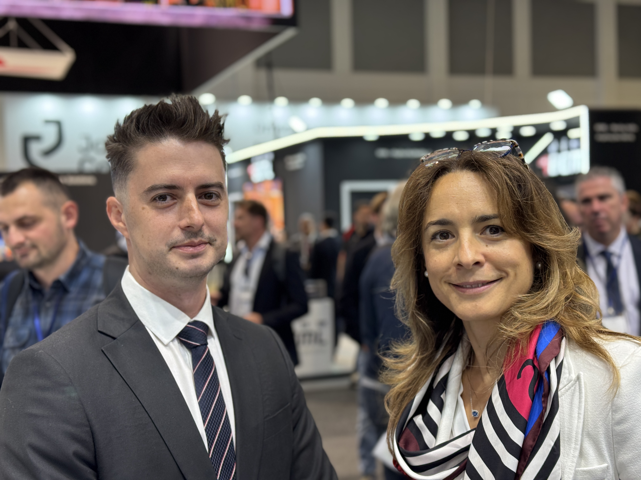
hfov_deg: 39.7
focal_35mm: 48
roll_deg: +1.8
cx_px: 320
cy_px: 240
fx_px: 889
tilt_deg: +0.1
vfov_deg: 30.3
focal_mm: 6.76
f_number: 1.78
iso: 100
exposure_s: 1/100
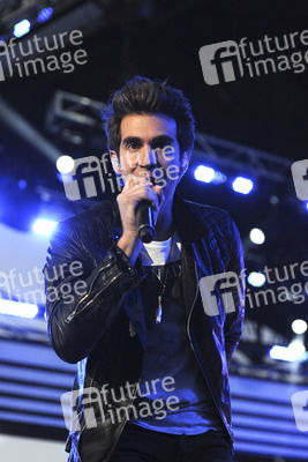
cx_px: 154
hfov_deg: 19.5
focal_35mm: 70
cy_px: 231
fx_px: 897
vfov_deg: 28.8
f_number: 2.8
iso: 1250
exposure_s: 1/400
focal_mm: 70
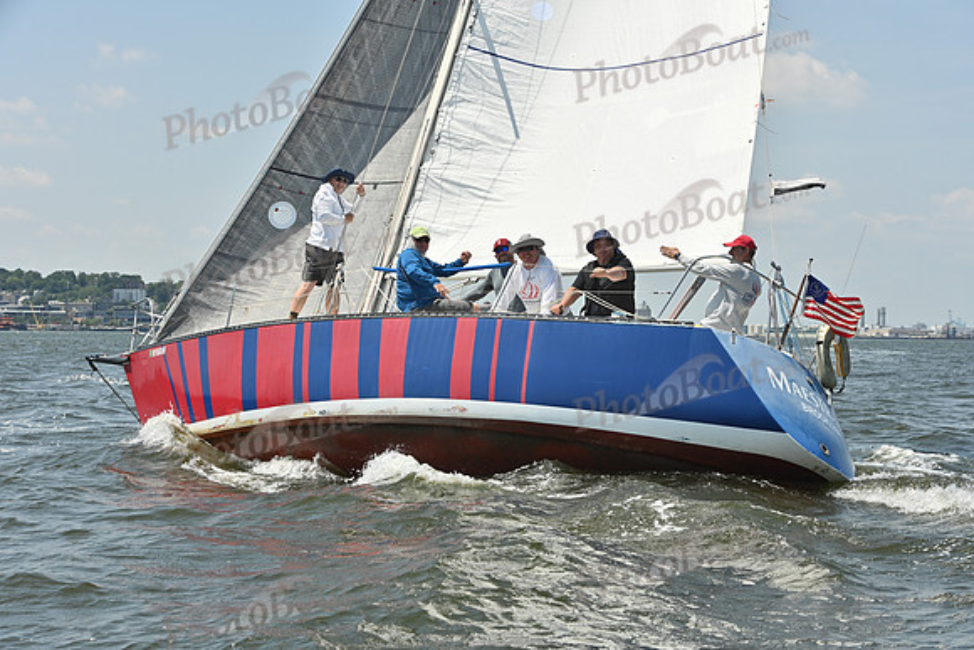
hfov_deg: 28.8
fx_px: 1894
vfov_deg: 19.5
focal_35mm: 70
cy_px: 325
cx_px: 487
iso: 320
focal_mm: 70
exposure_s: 1/1250
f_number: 9
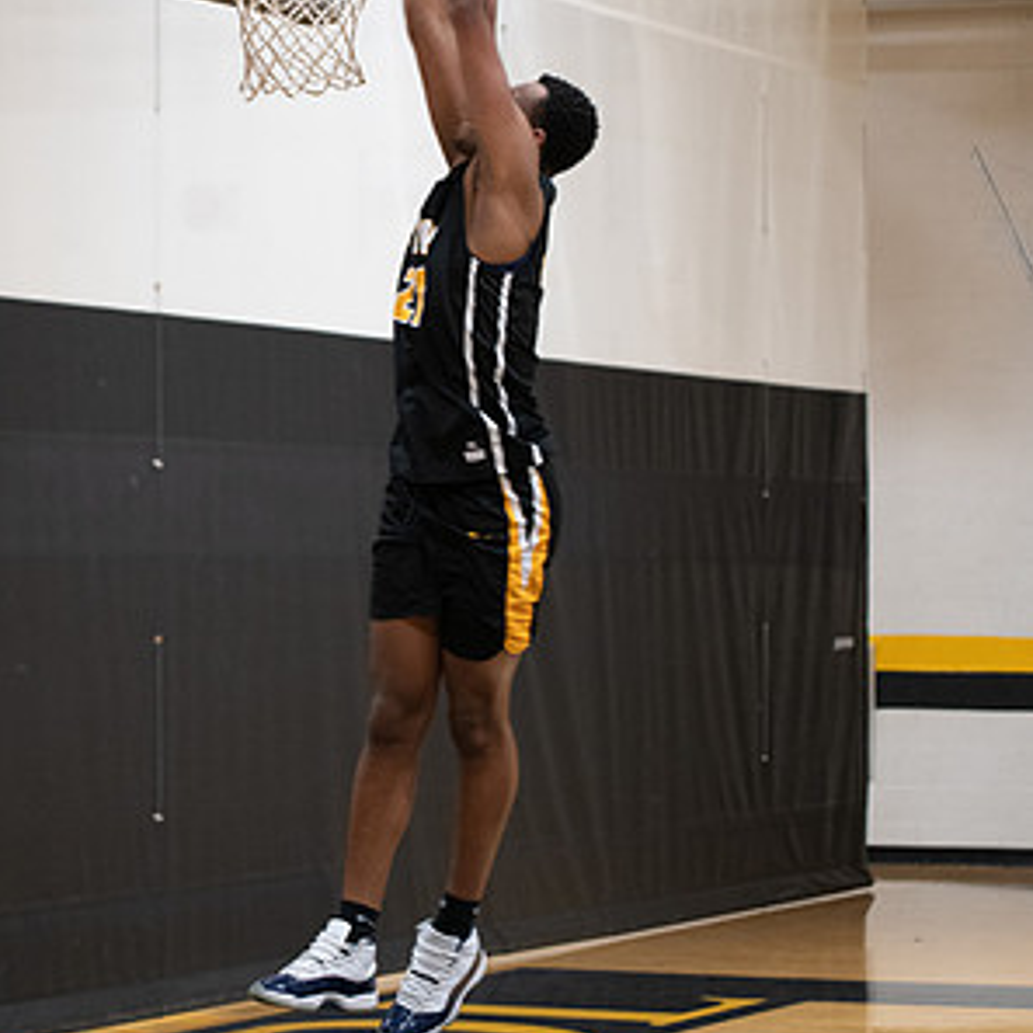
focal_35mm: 135
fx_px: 4558
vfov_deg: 12.9
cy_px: 501
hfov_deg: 12.9
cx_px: 518
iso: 2000
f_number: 2.8
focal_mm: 70
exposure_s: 1/200
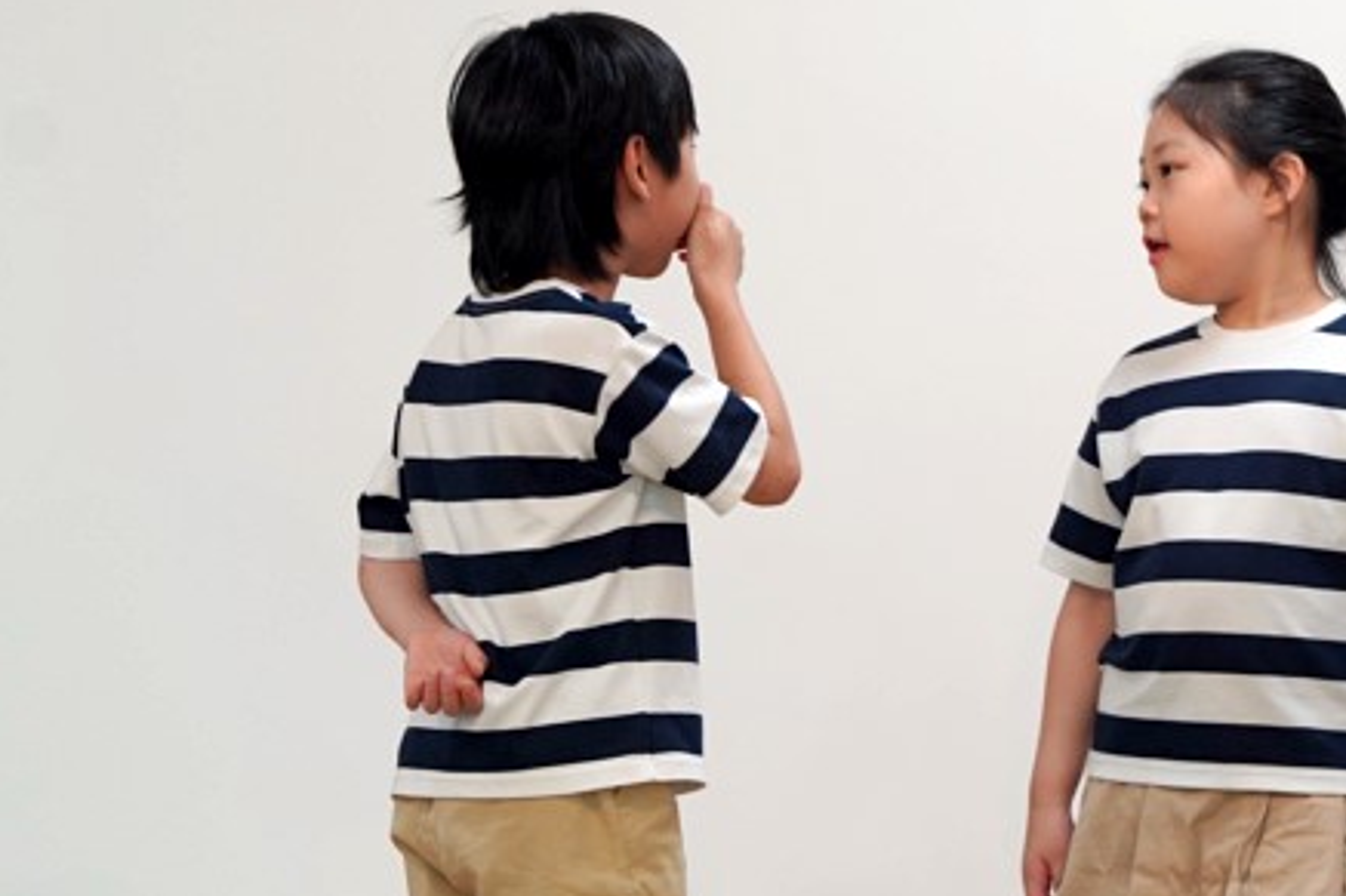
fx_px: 13865
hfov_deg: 5.6
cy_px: 363
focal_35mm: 371
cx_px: 1032
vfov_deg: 3.7
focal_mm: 180
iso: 800
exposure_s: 1/200
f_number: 4
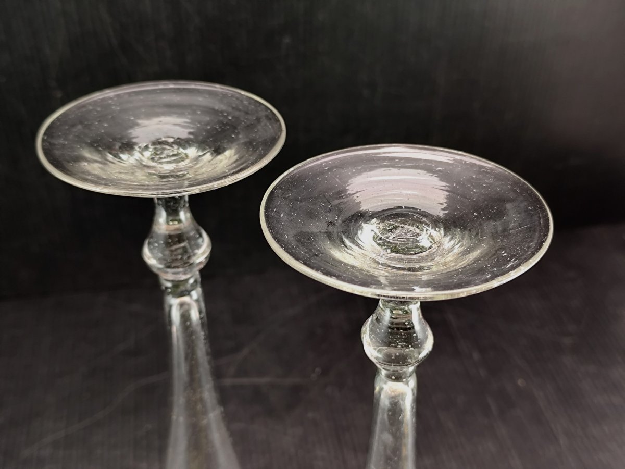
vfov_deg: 31.5
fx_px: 831
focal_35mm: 46
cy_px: 234
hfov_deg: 41.2
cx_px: 312
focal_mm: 6.14
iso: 320
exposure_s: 1/25
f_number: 1.65
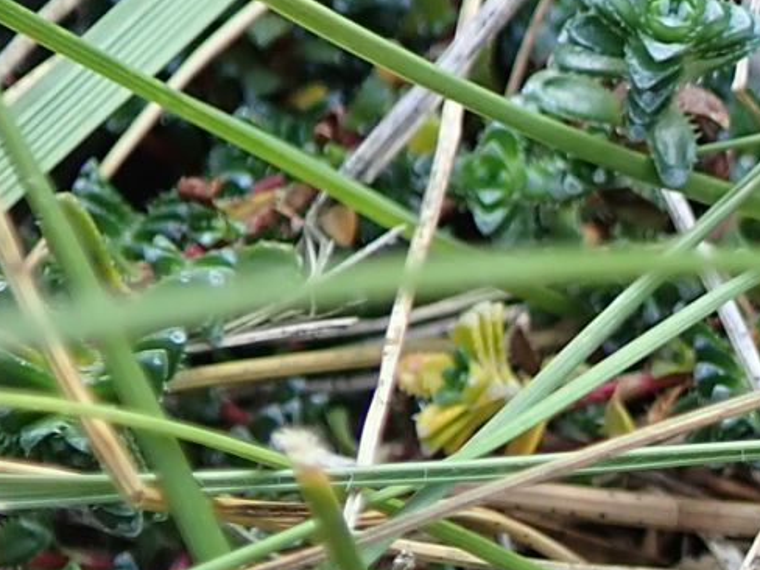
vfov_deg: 11.9
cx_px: 1389
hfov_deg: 14.1
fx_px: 2700
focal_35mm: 123
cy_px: 609
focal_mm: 5.5
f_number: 2.3
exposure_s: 1/100
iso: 100
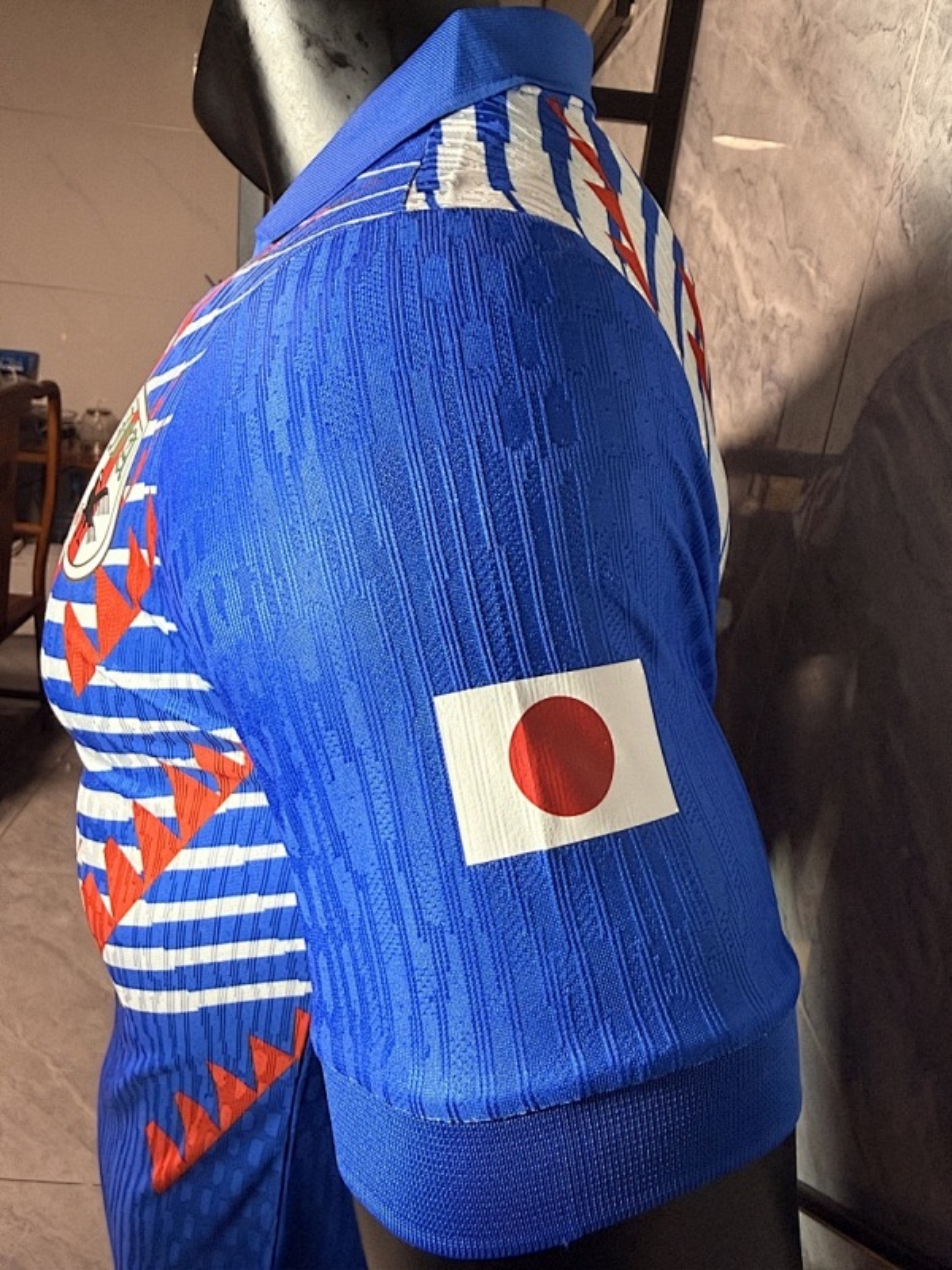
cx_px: 476
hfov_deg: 56.8
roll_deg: -7.3
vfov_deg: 71.6
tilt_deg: -19.0
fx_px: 880
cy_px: 635
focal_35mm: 24
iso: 200
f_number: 2.2
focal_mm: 2.22
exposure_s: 1/50
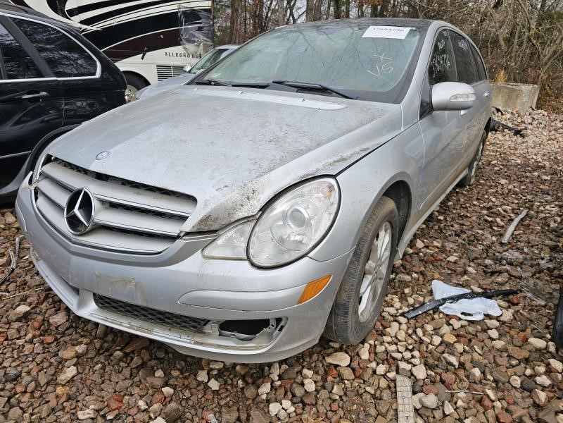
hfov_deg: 73.9
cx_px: 282
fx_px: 374
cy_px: 212
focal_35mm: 23
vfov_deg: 58.9
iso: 10
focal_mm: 6.3
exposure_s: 1/132
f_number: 1.7
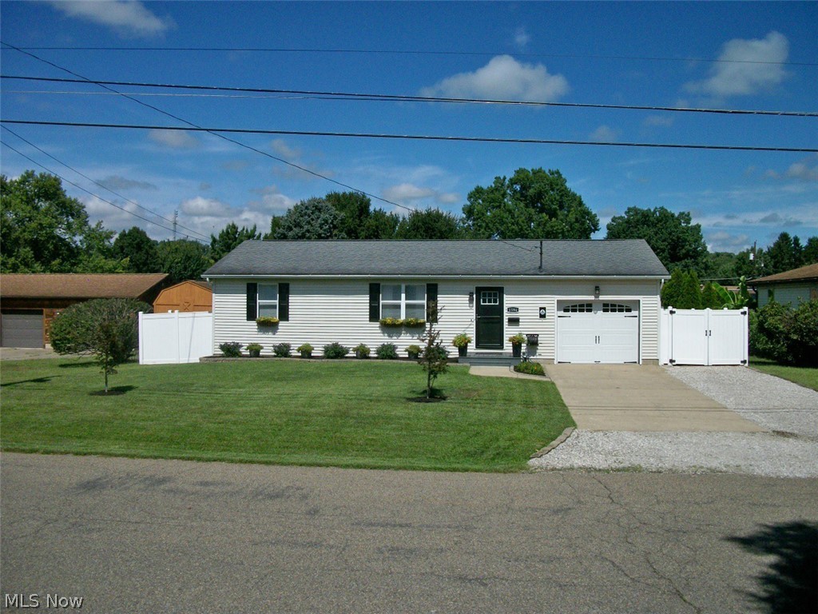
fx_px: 756
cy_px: 307
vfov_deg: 44.2
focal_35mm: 32
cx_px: 409
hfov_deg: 56.8
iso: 80
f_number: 8.8
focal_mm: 5.7
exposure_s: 1/640
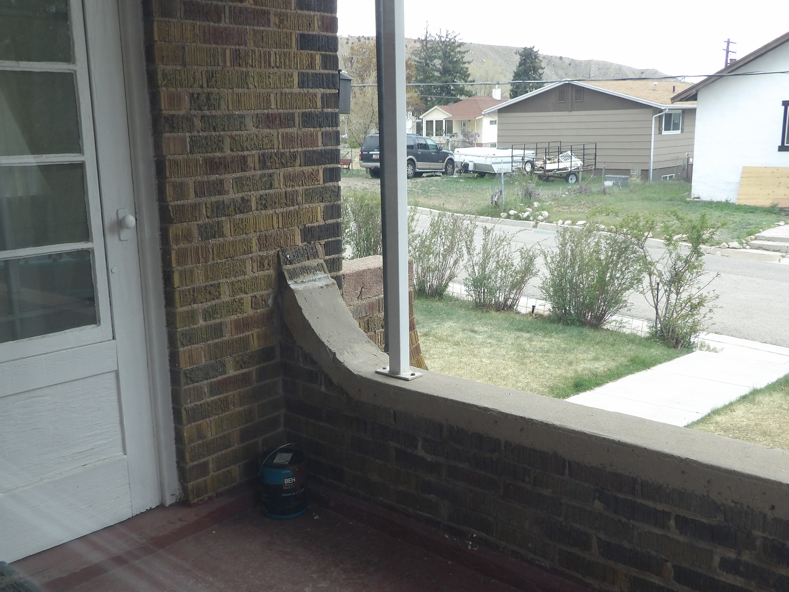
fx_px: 821
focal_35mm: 36
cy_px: 319
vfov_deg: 39.6
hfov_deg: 51.3
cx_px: 367
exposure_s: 1/188
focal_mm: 5.9
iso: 100
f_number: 3.6
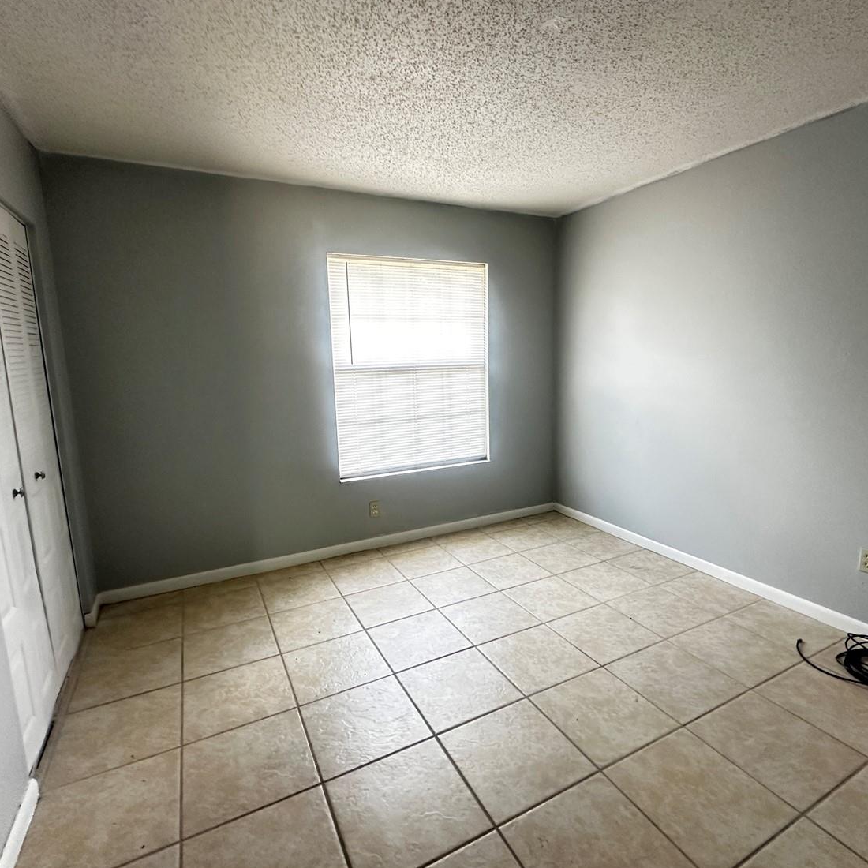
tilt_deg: -9.2
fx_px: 511
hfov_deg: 80.7
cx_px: 452
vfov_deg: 80.7
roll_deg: +1.6
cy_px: 430
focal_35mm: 18
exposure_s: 1/98
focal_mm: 2.22
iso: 320
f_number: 2.2
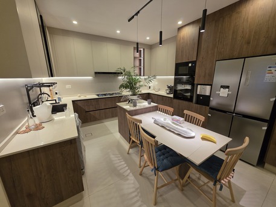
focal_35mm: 13
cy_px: 104
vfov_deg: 89.9
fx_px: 104
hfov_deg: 106.2
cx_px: 138
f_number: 1.9
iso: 160
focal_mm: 2.2
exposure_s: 1/100
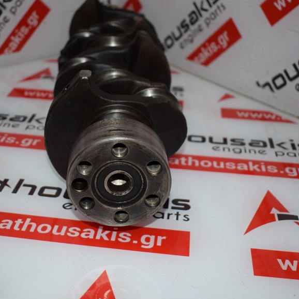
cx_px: 118
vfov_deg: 33.5
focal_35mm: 51
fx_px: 496
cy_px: 139
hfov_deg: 33.4
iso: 500
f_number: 3.8
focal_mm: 23
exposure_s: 1/200
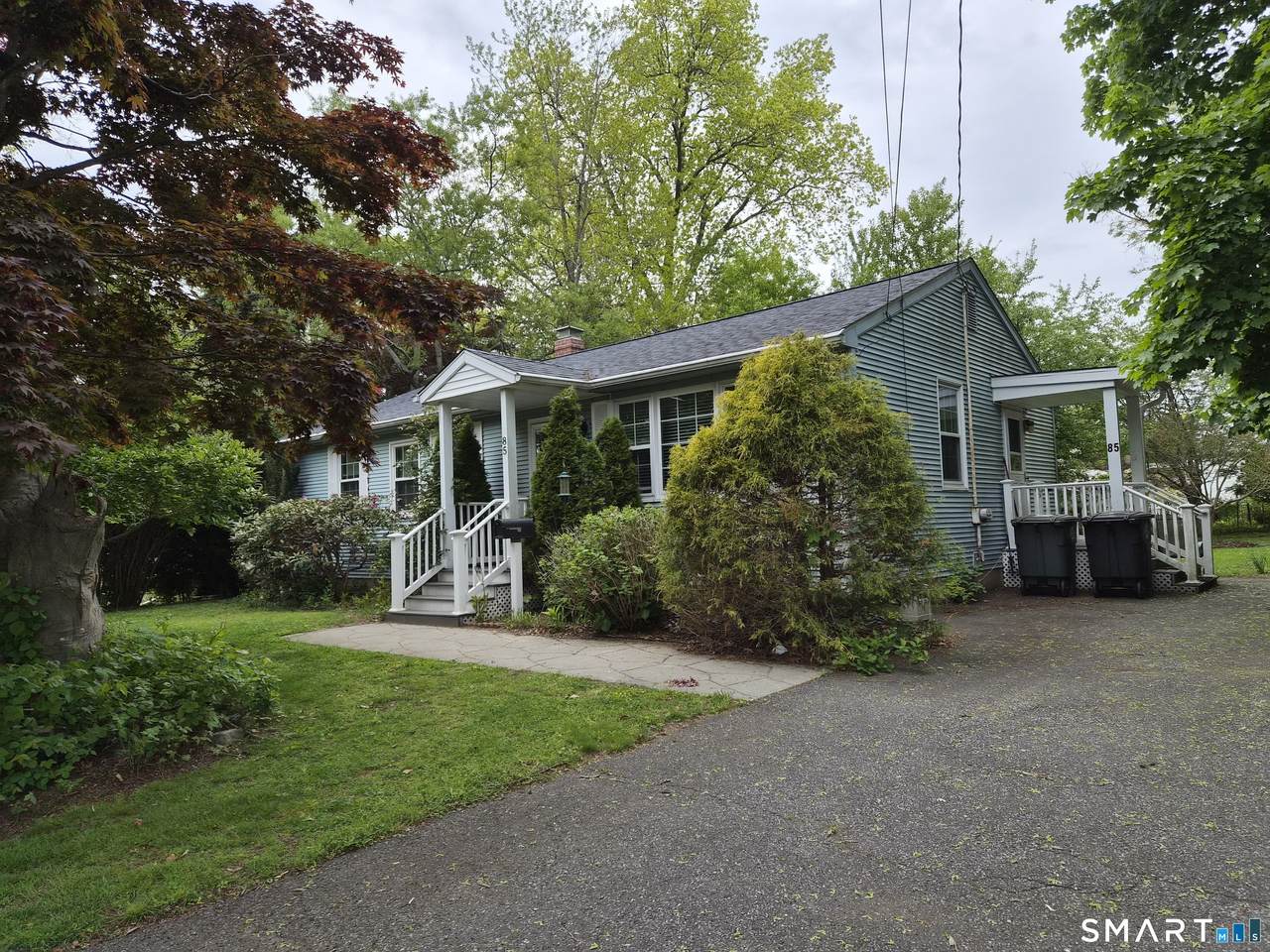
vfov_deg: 58.9
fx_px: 844
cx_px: 635
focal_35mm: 23
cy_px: 476
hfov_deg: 73.9
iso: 80
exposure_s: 1/3040
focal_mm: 5.4
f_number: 1.8
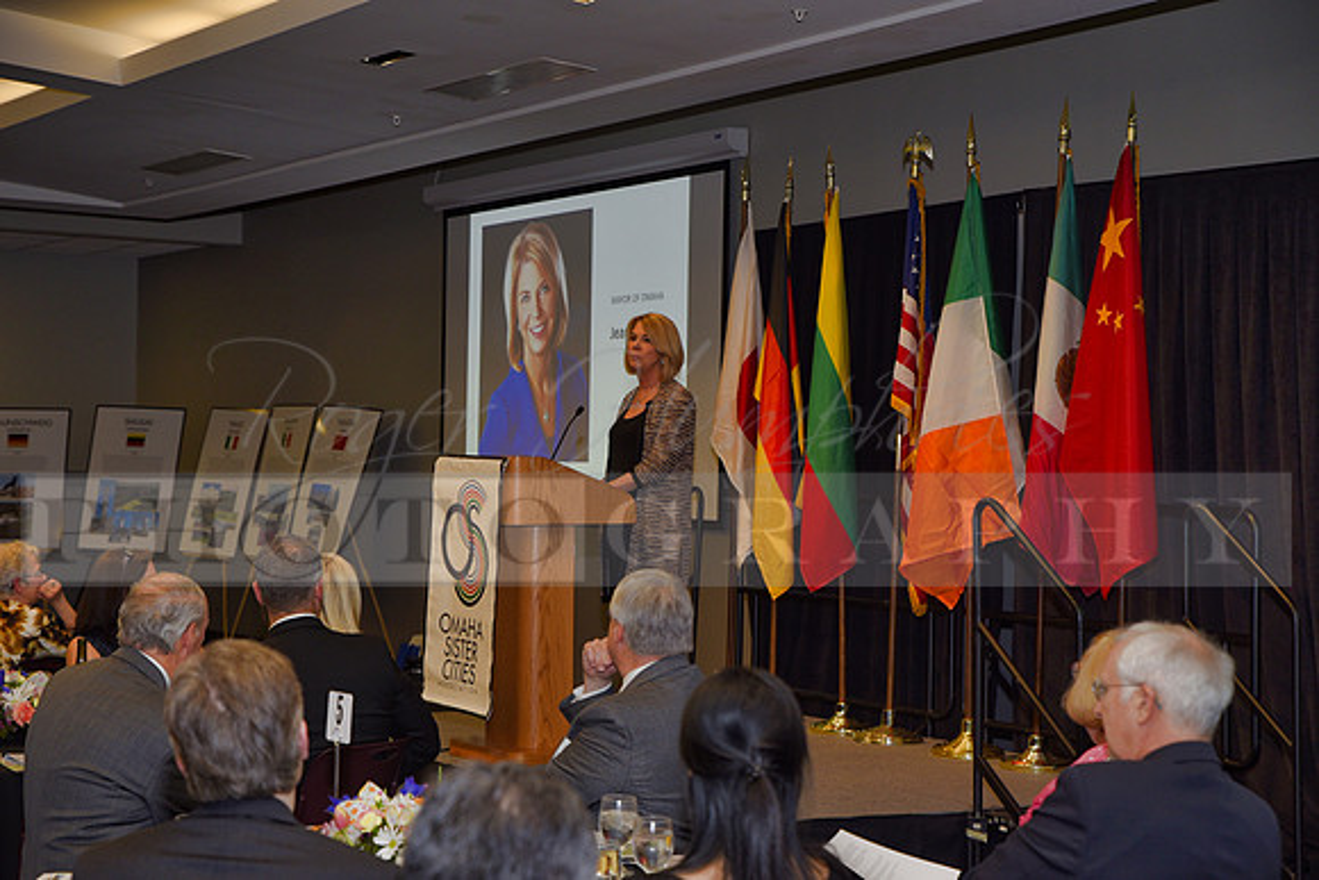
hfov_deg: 28.8
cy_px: 440
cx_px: 660
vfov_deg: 19.5
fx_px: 2565
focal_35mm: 70
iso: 200
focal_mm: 70
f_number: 5
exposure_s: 1/60
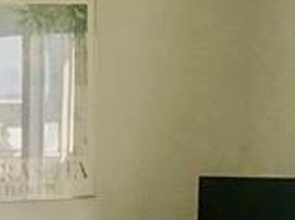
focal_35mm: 182
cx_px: -2
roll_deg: -0.2
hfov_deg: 10.8
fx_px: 1549
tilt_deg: -12.5
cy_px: 429
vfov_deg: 7.8
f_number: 1.8
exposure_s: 1/15
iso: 40
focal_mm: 3.99
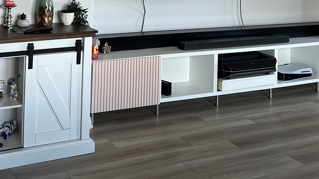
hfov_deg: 35.4
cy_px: -69
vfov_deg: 18.6
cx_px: 135
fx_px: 499
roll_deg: -2.7
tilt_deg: +0.1
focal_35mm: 59
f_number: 1.5
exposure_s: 1/104
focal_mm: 5.7
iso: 125
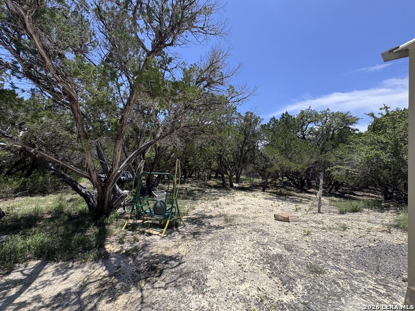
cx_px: 208
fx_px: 168
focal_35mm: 14
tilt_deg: +1.7
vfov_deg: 85.7
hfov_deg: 102.1
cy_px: 156
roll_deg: -3.8
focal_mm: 2.22
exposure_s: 1/980
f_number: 2.2
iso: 40
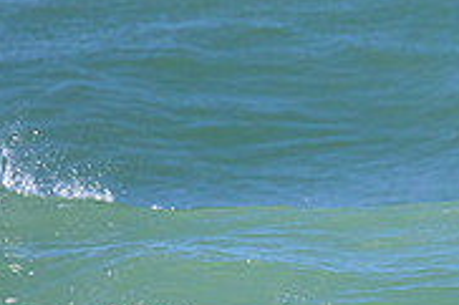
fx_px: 32559
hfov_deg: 0.8
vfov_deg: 0.5
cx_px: 585
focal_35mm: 2556
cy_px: 344
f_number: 11
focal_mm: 800
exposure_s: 1/2000
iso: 2000
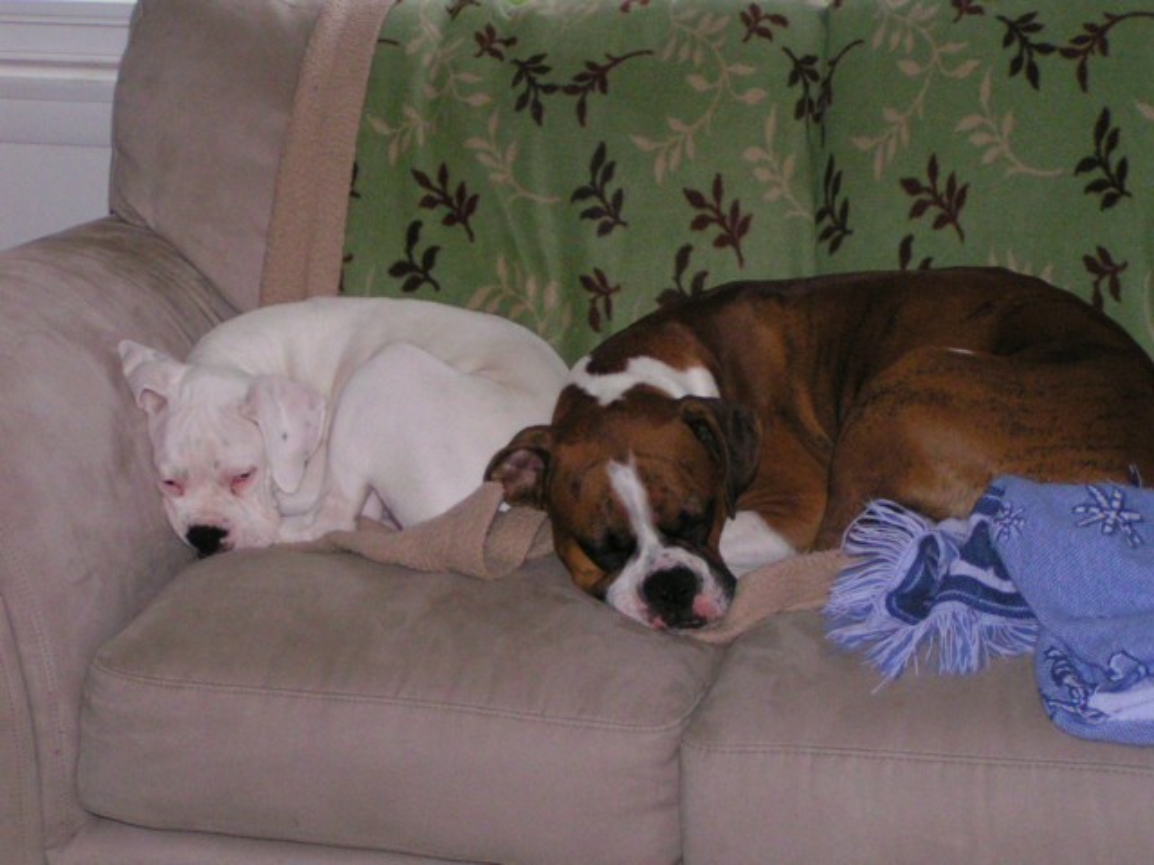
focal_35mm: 99
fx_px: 3300
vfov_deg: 14.9
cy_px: 432
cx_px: 577
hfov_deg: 19.8
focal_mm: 15.2
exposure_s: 1/100
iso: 200
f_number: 3.5
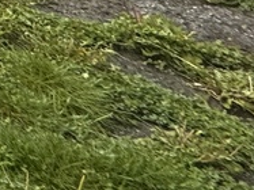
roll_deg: +2.9
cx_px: -689
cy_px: -417
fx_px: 792
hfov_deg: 9.0
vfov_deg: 9.7
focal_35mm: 108
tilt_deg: -3.8
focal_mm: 2.22
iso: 40
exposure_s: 1/405
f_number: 2.2
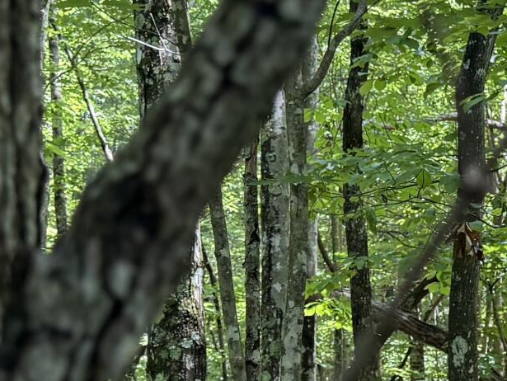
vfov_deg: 12.3
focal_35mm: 117
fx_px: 1715
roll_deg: +2.9
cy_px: 480
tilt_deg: +3.5
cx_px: 581
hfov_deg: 16.2
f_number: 1.78
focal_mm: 6.76
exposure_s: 1/180
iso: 100
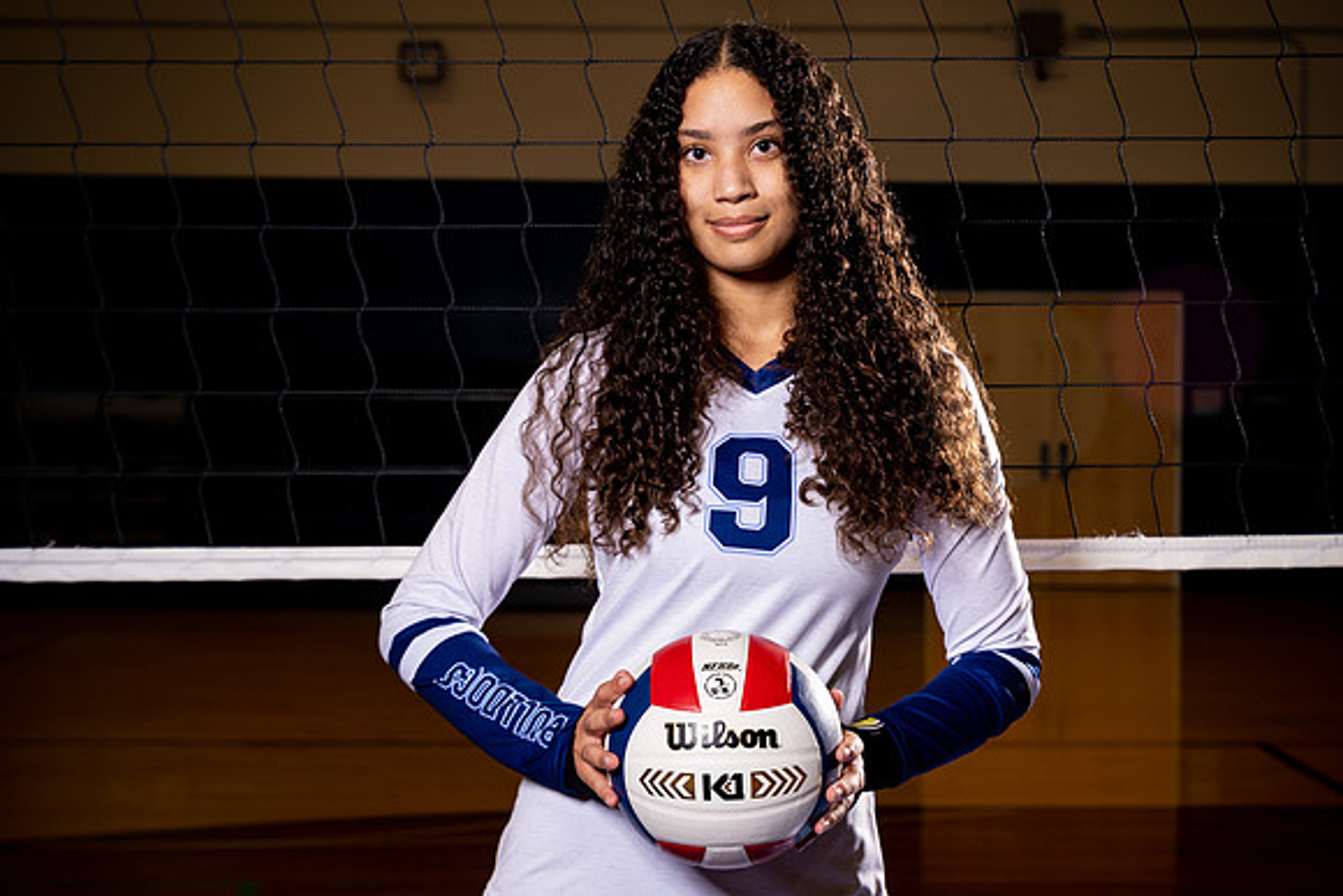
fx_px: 2500
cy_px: 475
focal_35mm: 67
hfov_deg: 30.1
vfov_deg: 20.3
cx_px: 712
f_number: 5.6
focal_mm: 61
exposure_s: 1/125
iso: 250
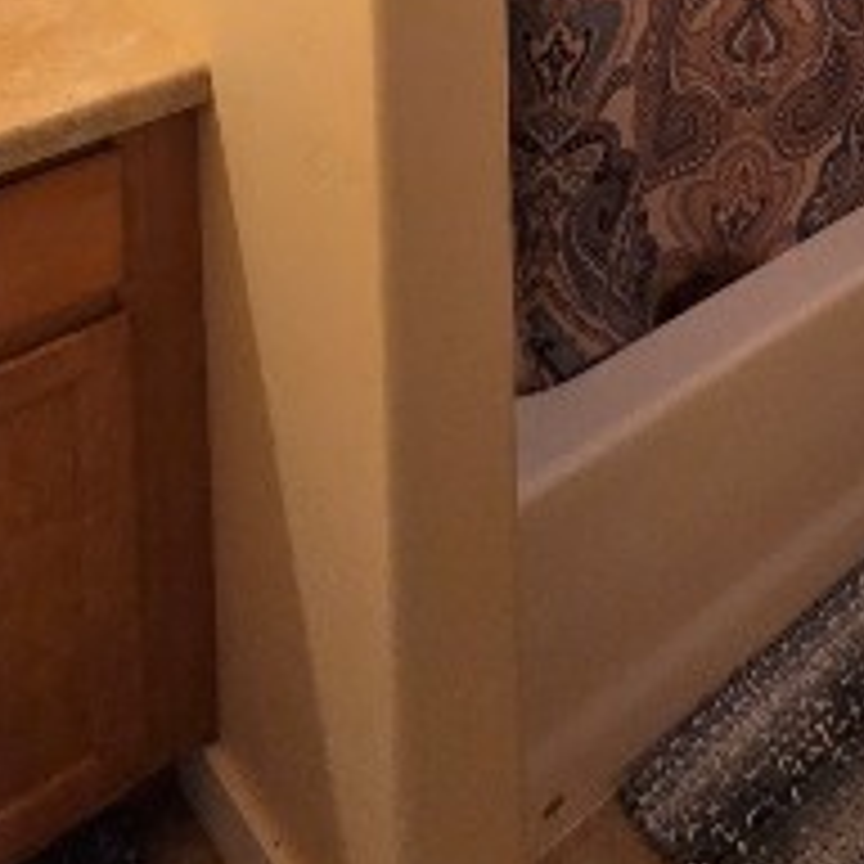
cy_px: -490
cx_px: 909
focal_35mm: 46
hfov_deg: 33.0
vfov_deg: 25.5
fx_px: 1299
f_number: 2.2
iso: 250
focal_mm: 2.2
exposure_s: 1/60
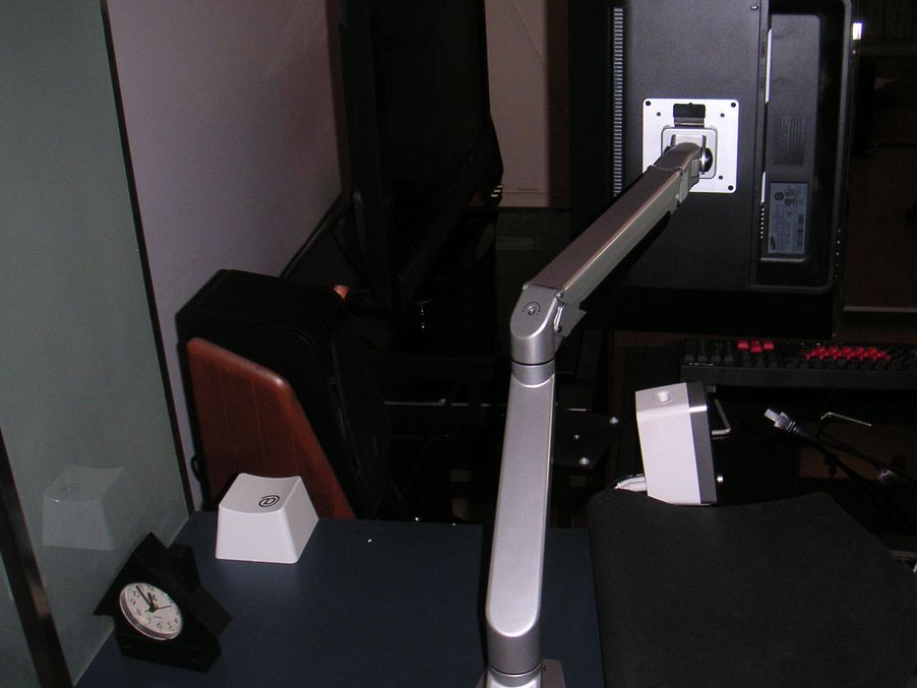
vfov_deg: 34.4
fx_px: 1113
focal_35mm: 42
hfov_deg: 44.7
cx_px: 505
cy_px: 328
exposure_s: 1/45
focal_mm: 5.7
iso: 160
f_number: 2.8
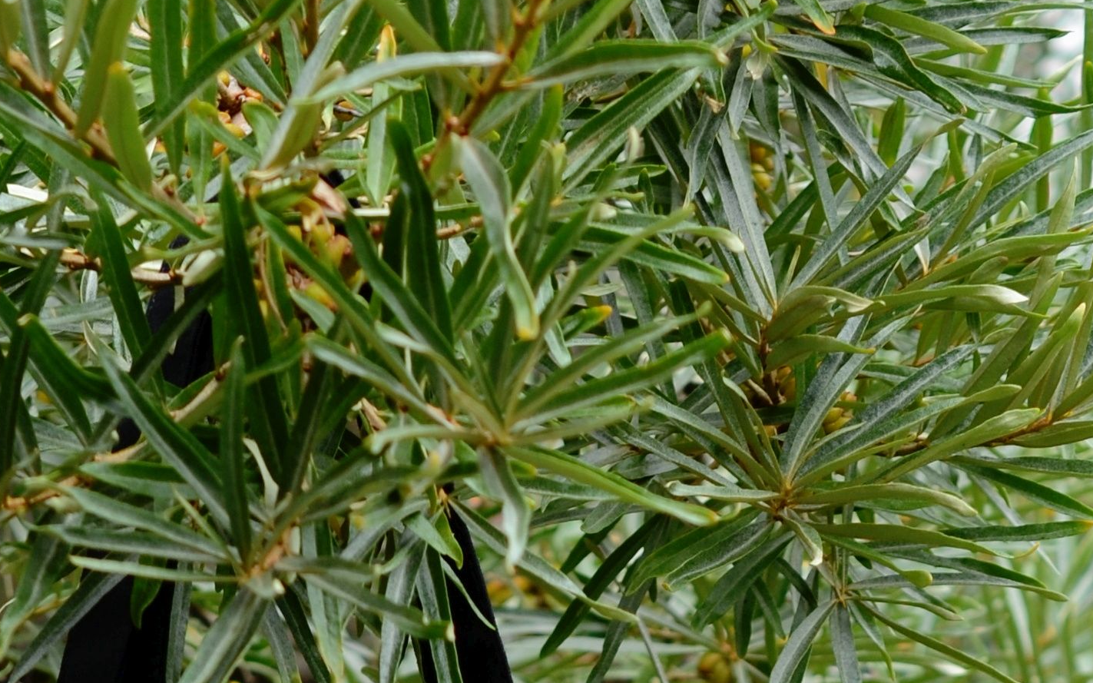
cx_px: 357
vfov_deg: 6.4
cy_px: 1562
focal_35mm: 198
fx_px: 5897
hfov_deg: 10.6
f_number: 4
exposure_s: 1/160
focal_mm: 40
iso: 100
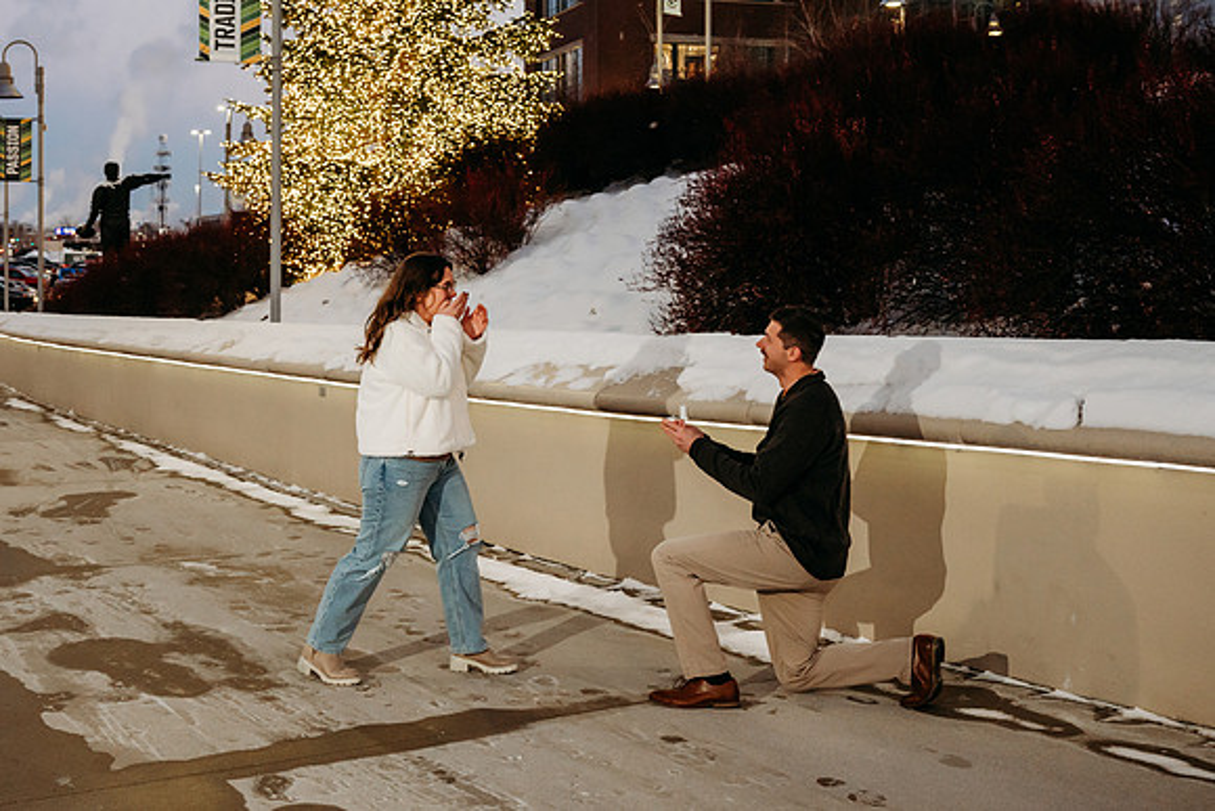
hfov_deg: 42.0
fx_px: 1571
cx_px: 466
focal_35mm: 47
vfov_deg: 28.5
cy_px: 193
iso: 1000
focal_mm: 28.5
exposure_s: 1/200
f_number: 4.5
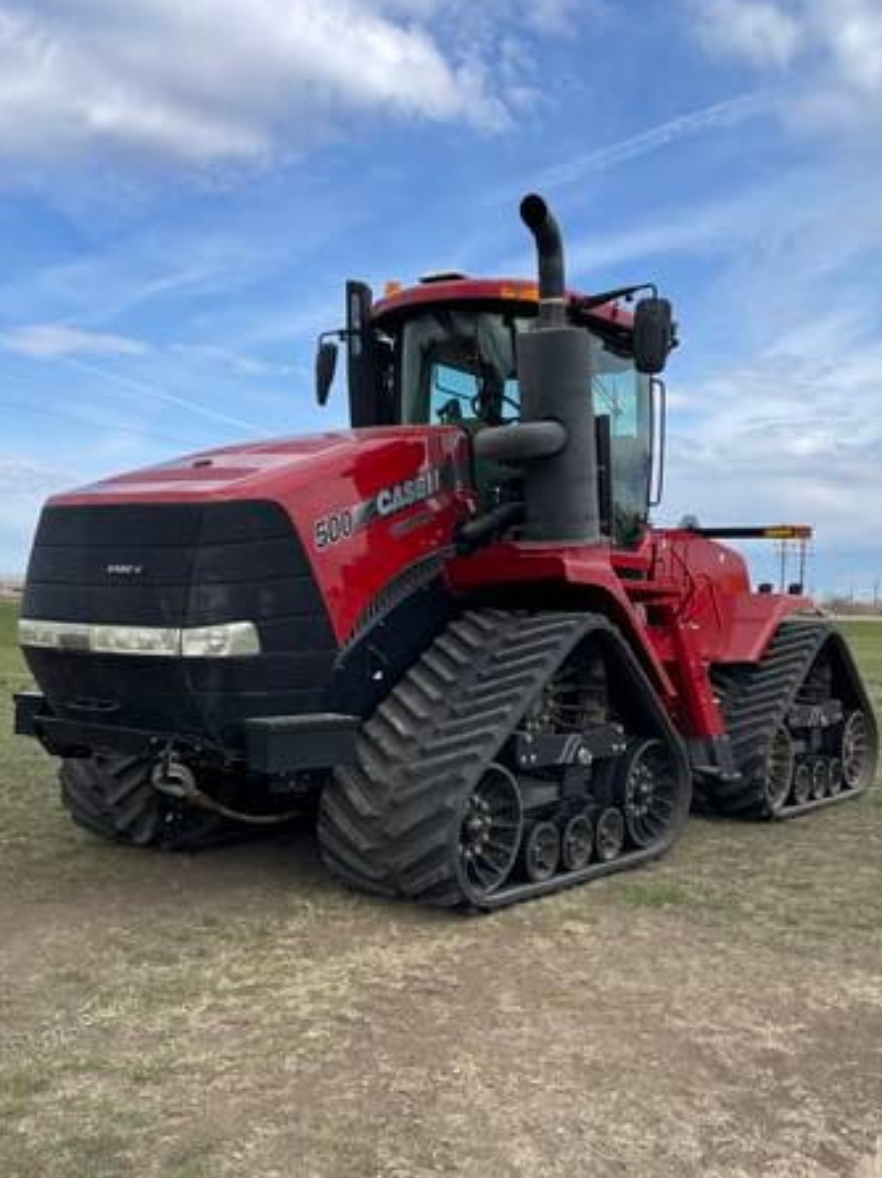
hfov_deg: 40.6
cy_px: 639
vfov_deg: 52.6
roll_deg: -2.0
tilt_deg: -3.1
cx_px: 502
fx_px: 1190
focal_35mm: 35
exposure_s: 1/2959
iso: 32
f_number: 1.6
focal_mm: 4.2
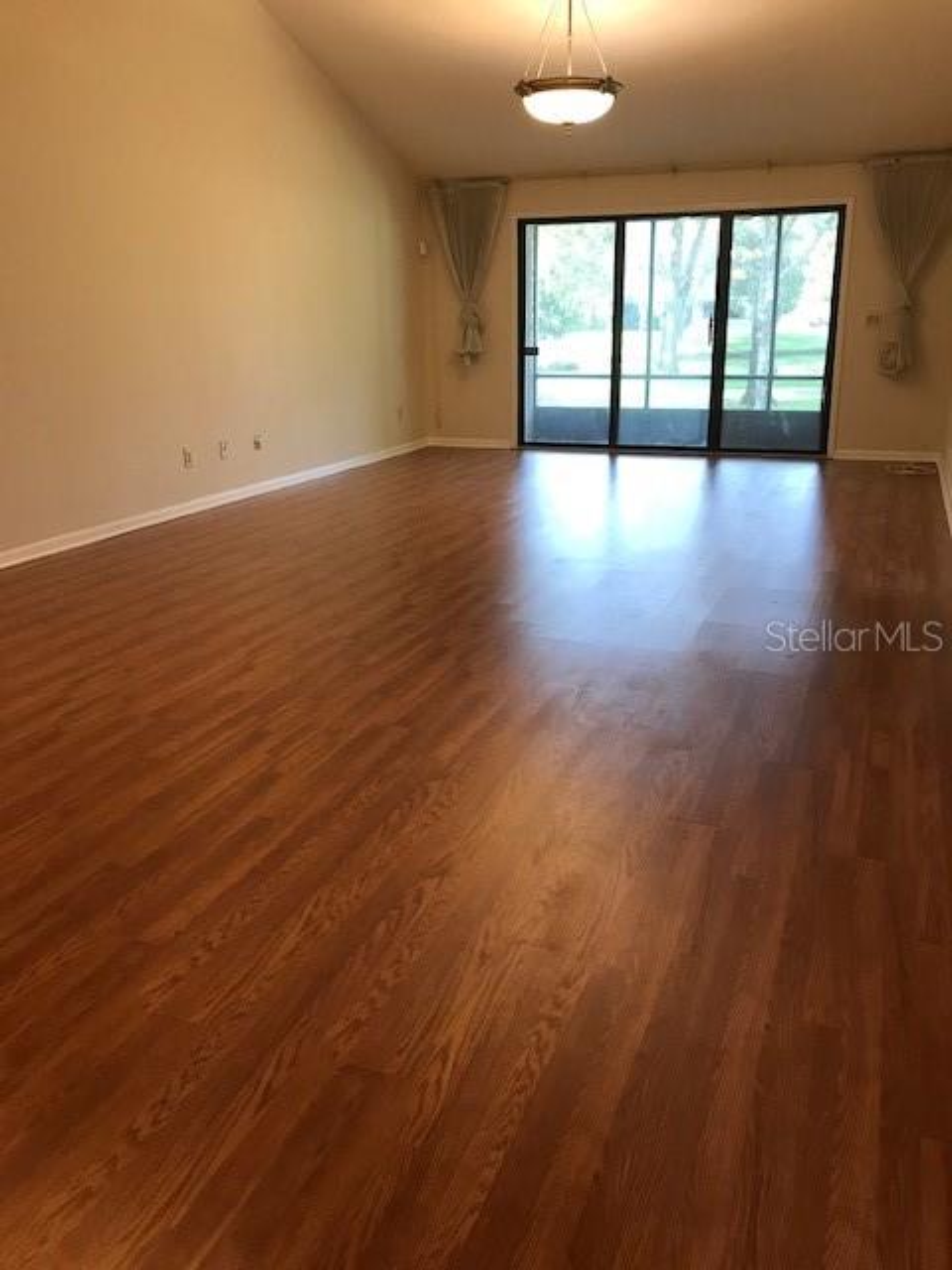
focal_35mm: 28
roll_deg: +0.5
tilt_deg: -14.7
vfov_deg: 63.4
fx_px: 1027
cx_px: 476
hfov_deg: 49.7
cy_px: 635
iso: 40
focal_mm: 3.99
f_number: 1.8
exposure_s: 1/30
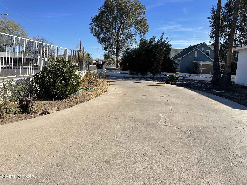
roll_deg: -0.9
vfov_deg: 53.1
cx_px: 124
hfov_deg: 67.3
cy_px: 92
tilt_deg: -7.1
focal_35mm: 26
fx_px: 186
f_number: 1.6
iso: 32
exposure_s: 1/3448
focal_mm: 5.1
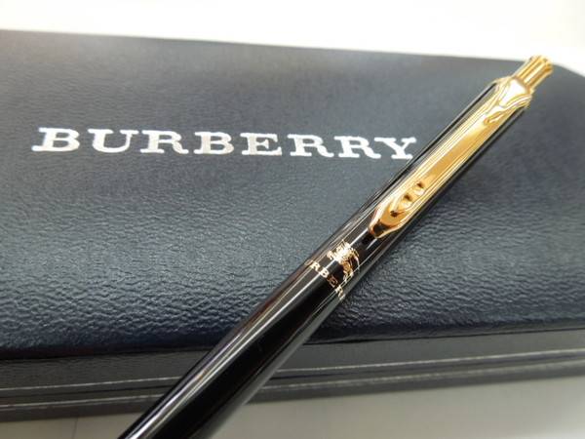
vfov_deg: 54.9
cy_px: 220
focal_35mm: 25
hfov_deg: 69.4
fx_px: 422
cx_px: 292
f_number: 3.3
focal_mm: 4.5
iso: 110
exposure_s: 1/30
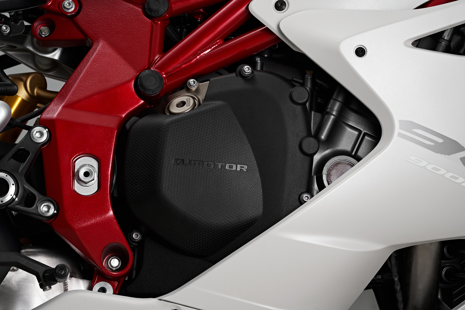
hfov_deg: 19.5
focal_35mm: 105
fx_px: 1356
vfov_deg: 13.0
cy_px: 155
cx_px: 232
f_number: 13
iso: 100
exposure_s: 1/125
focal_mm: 105
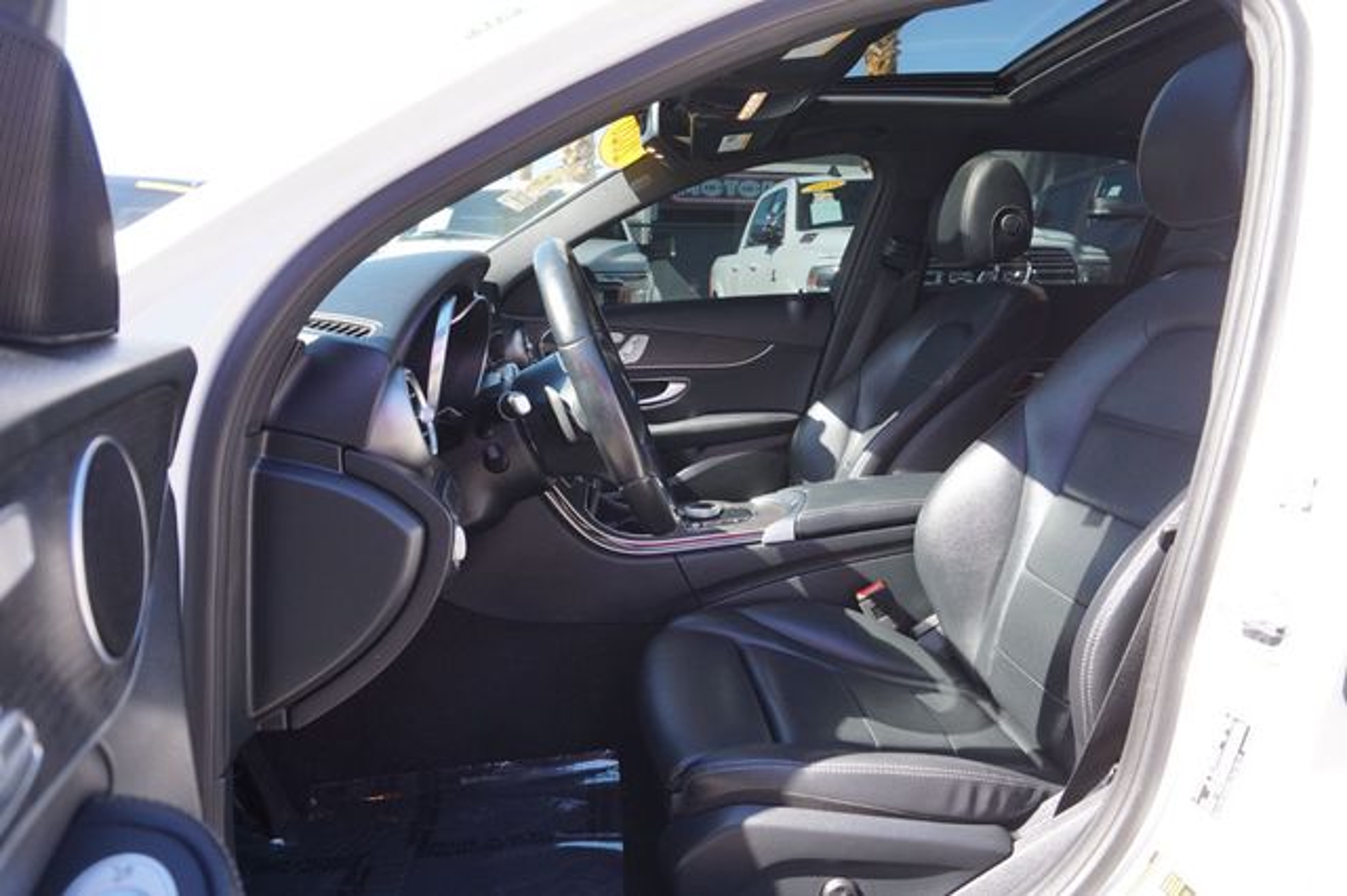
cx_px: 674
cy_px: 448
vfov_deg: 53.1
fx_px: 897
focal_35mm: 24
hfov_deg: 73.8
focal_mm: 16
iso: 100
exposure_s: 1/80
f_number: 4.5
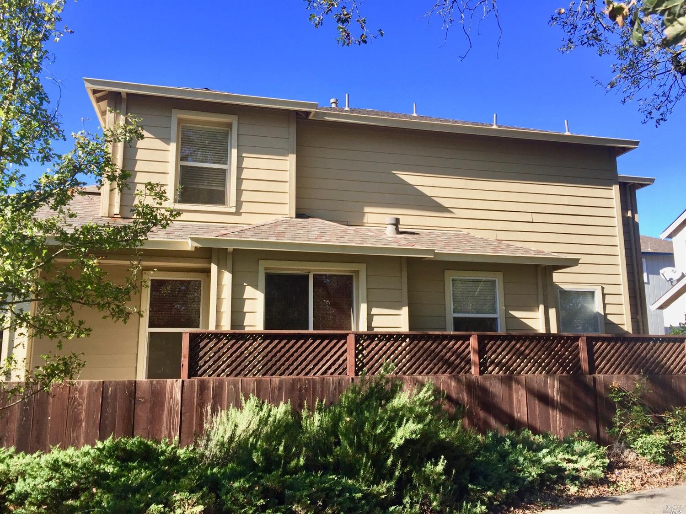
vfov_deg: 48.2
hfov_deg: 61.7
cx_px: 343
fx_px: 575
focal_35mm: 29
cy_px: 257
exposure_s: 1/706
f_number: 2.2
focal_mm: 4.15
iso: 32
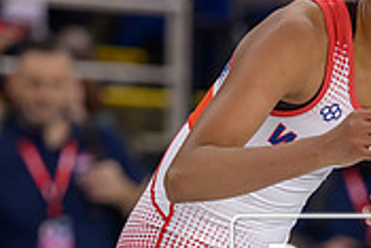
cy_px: 334
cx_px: 340
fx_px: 5869
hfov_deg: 3.6
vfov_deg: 2.4
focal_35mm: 569
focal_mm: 145
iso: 1800
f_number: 2.8
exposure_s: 1/800
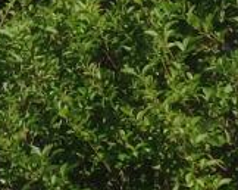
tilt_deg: +21.2
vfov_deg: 6.9
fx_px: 1519
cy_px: -188
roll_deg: -1.8
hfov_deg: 8.3
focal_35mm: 216
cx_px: -300
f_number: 2.4
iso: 50
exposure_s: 1/1592
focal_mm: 4.28
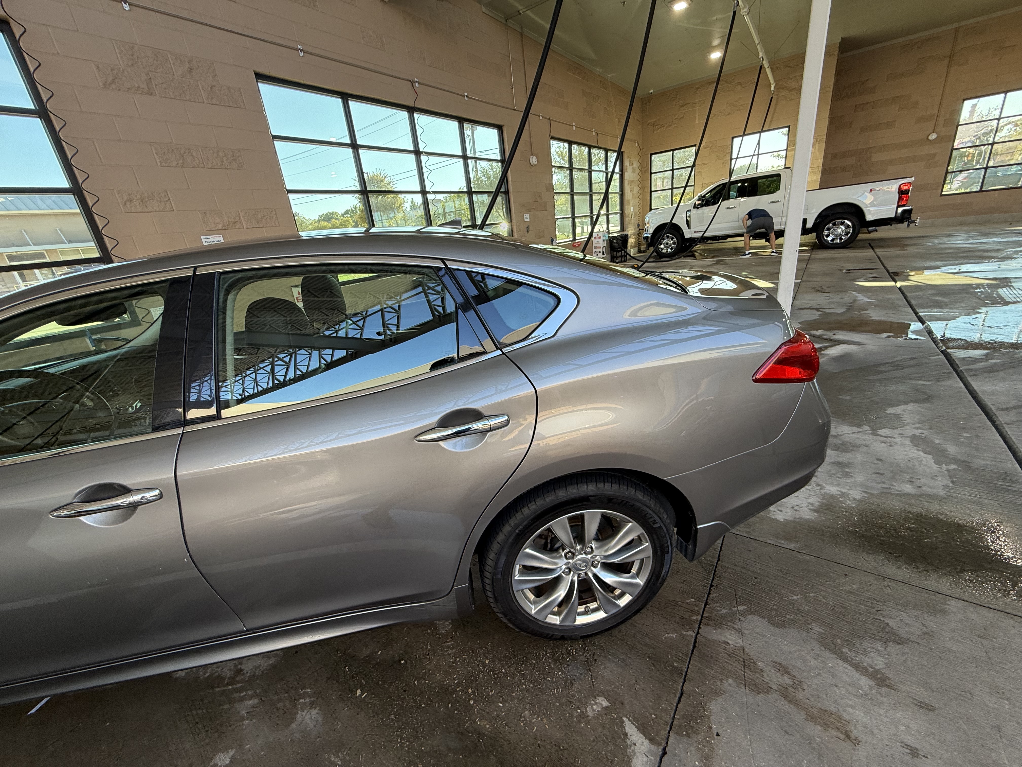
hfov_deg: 102.1
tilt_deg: -19.8
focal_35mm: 14
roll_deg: +7.0
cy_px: 384
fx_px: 413
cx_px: 511
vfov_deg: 85.7
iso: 64
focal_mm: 2.22
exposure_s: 1/115
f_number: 2.2
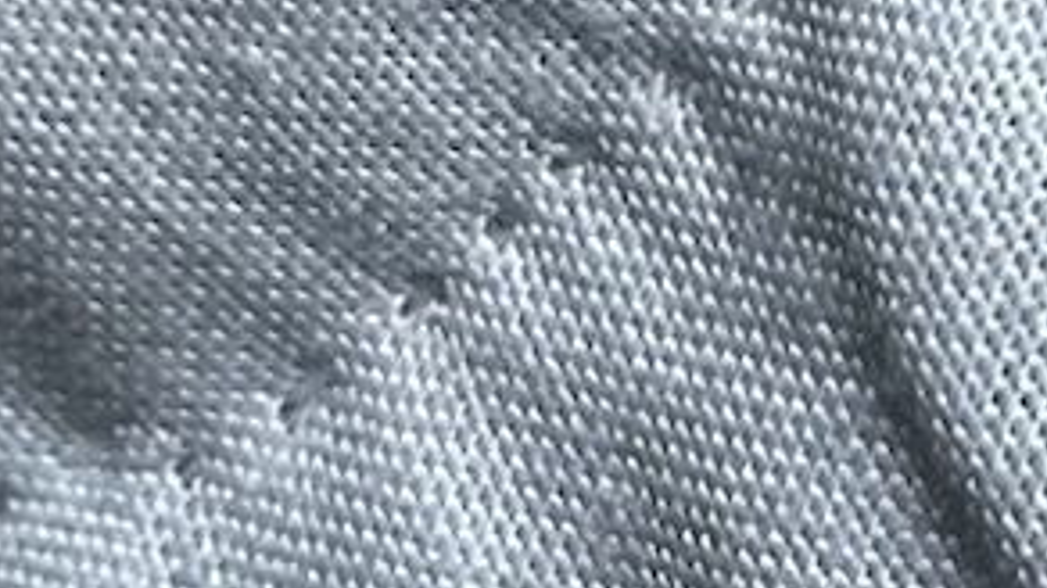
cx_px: 2166
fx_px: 5384
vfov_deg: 6.1
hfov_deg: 10.2
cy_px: -649
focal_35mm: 194
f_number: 1.6
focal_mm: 5.1
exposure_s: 1/121
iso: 100
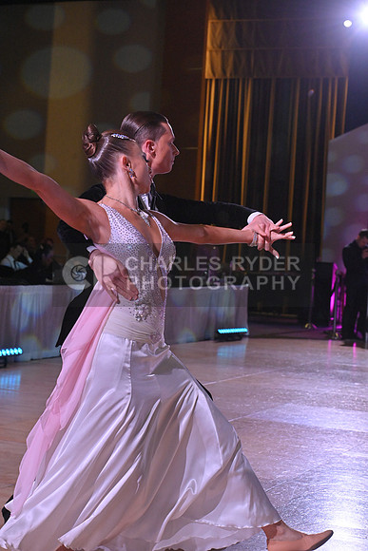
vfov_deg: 28.8
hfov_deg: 19.5
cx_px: 184
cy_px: 276
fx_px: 1073
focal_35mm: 70
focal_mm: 70
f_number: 7.1
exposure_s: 1/400
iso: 3200
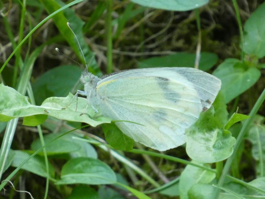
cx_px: 132
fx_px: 6545
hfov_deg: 2.3
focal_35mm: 855
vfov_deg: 1.7
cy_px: 100
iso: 1250
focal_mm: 153.1
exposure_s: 1/125
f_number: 7.1
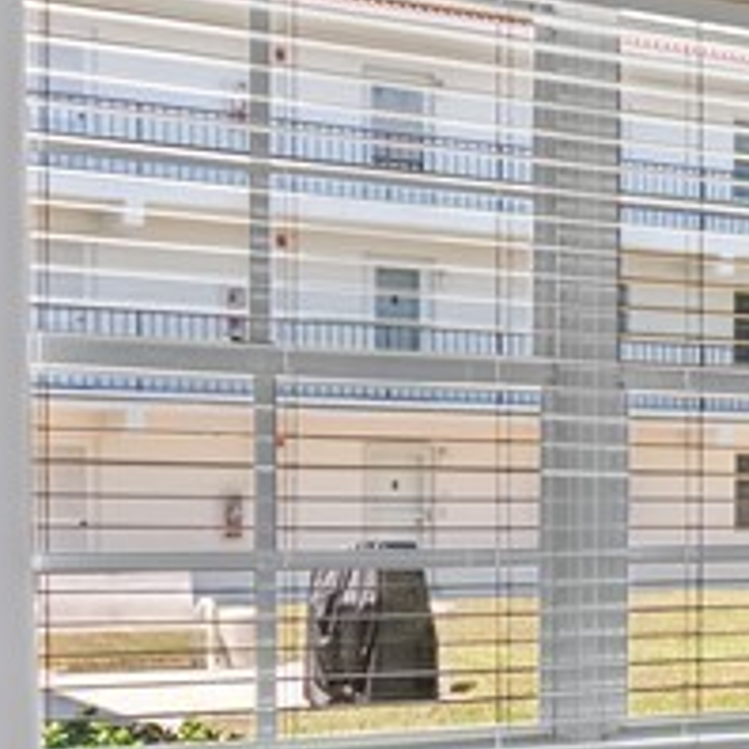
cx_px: 1339
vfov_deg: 20.3
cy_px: 662
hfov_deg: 17.1
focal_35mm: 84
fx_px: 2056
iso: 200
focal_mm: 12
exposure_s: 1/15
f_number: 5.6
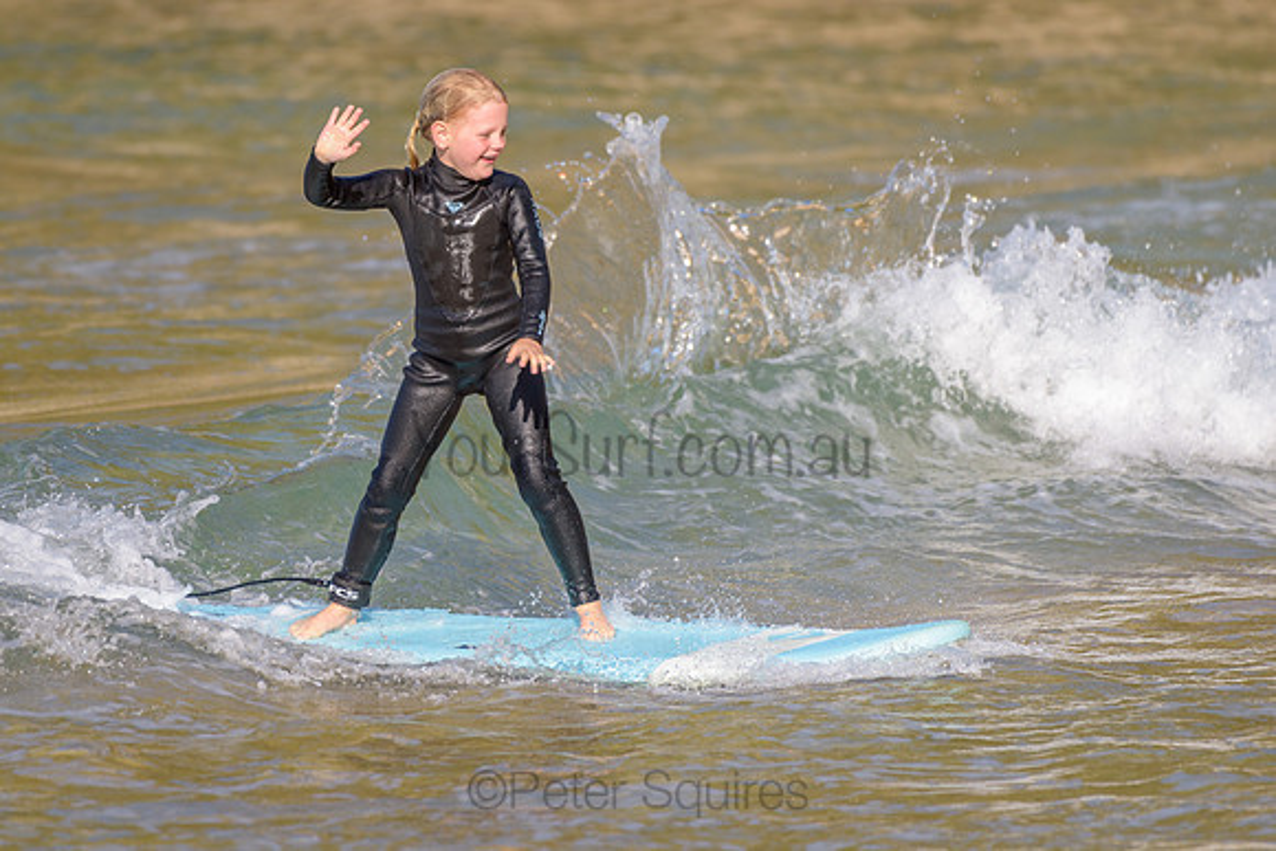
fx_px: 21744
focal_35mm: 613
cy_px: 335
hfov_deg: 3.4
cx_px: 495
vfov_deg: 2.2
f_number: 5.6
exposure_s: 1/2000
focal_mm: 500
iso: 250
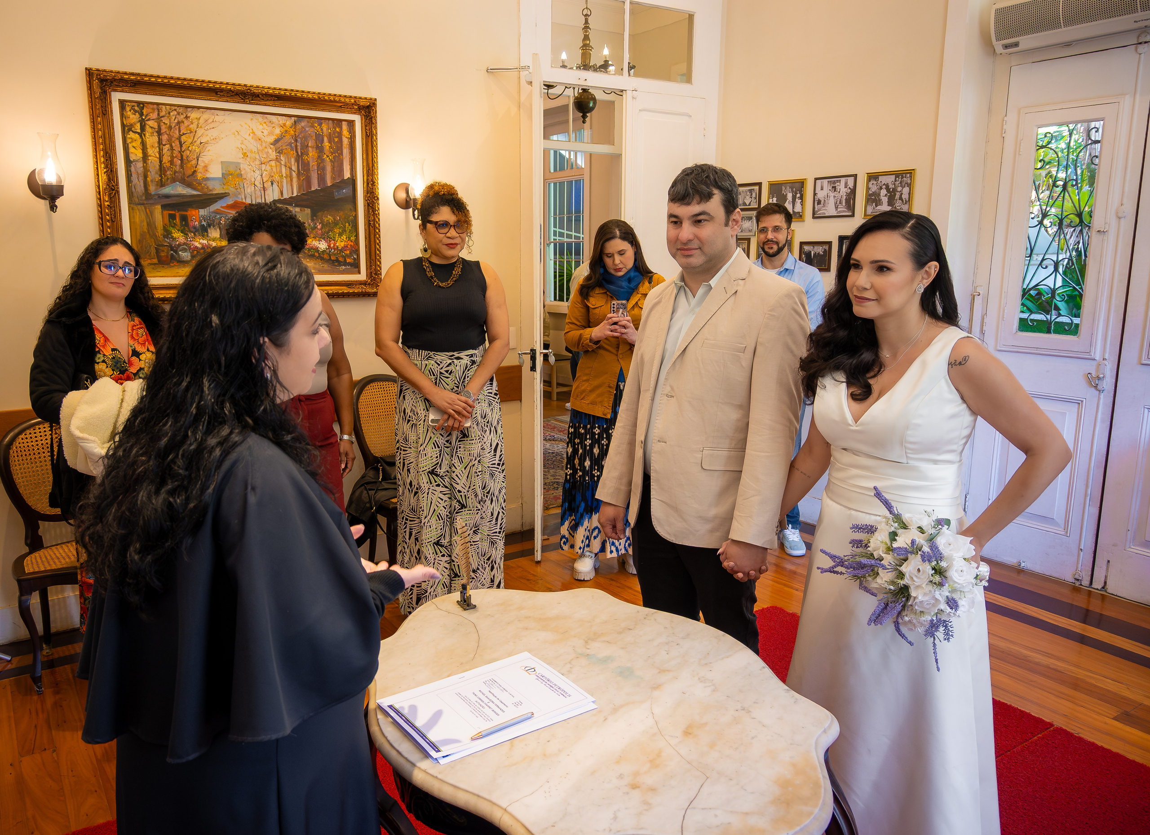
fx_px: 852
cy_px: 417
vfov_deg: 52.2
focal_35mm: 26
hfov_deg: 67.9
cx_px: 523
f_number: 3.5
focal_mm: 16
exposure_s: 1/100
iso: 640
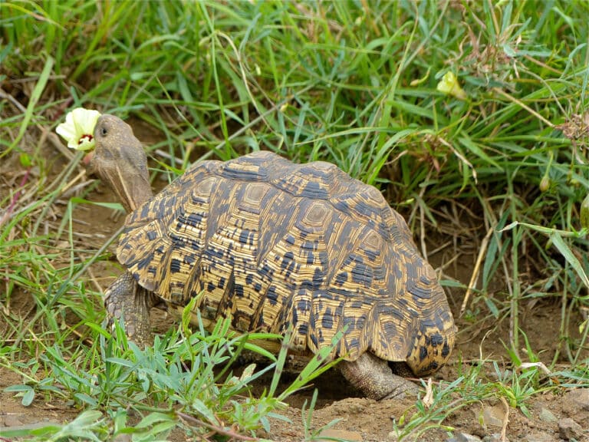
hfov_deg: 5.1
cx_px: 294
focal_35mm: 392
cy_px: 221
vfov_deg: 3.8
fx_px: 6670
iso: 100
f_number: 2.8
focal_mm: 70.5
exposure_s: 1/640
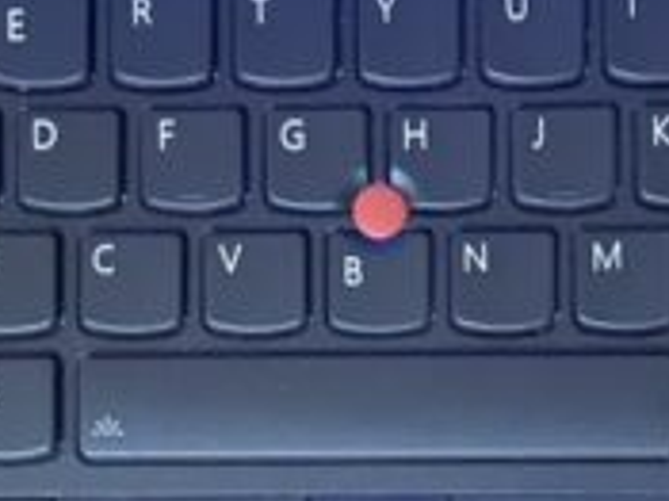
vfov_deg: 16.5
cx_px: 508
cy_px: 394
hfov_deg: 21.8
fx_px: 1719
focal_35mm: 89
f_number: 1.8
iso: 800
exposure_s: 1/20
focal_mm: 4.25
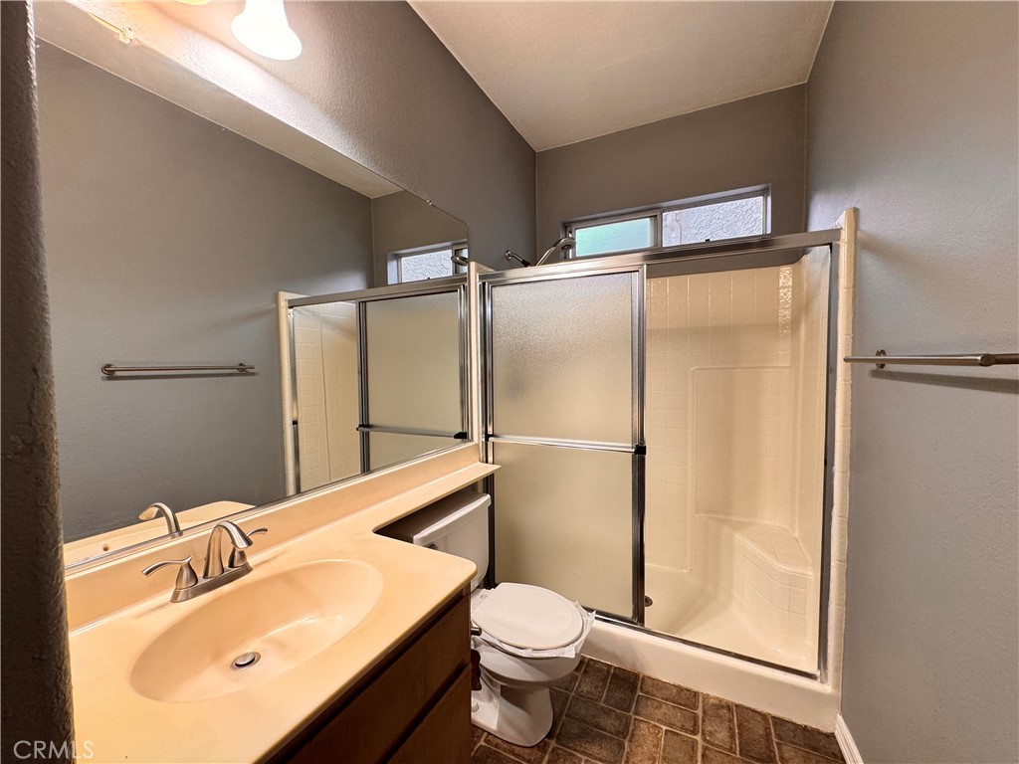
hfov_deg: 102.1
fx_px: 412
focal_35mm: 14
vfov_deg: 85.7
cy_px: 382
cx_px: 510
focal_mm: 2.22
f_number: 2.2
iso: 200
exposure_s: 1/60
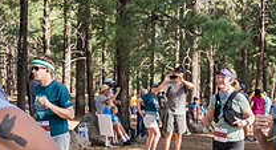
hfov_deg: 28.8
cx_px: 247
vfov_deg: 16.3
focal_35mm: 71
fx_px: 515
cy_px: 136
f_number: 3.2
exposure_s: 1/1250
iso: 500
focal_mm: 24
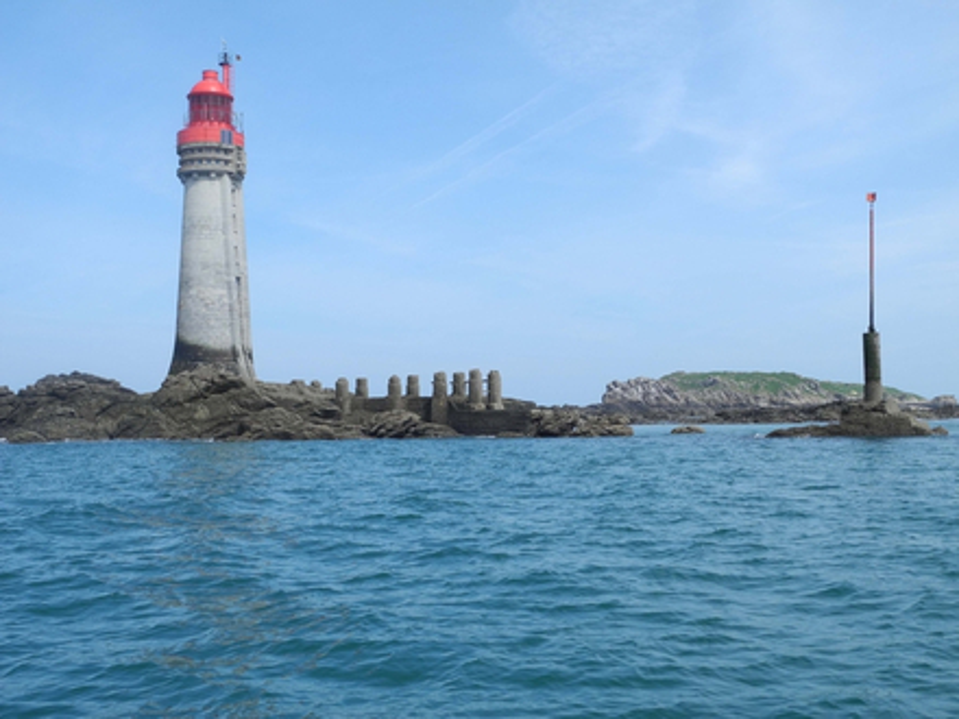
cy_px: 360
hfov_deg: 45.8
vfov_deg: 35.1
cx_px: 480
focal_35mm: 41
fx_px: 1136
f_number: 4
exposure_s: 1/847
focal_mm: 8.8
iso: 100
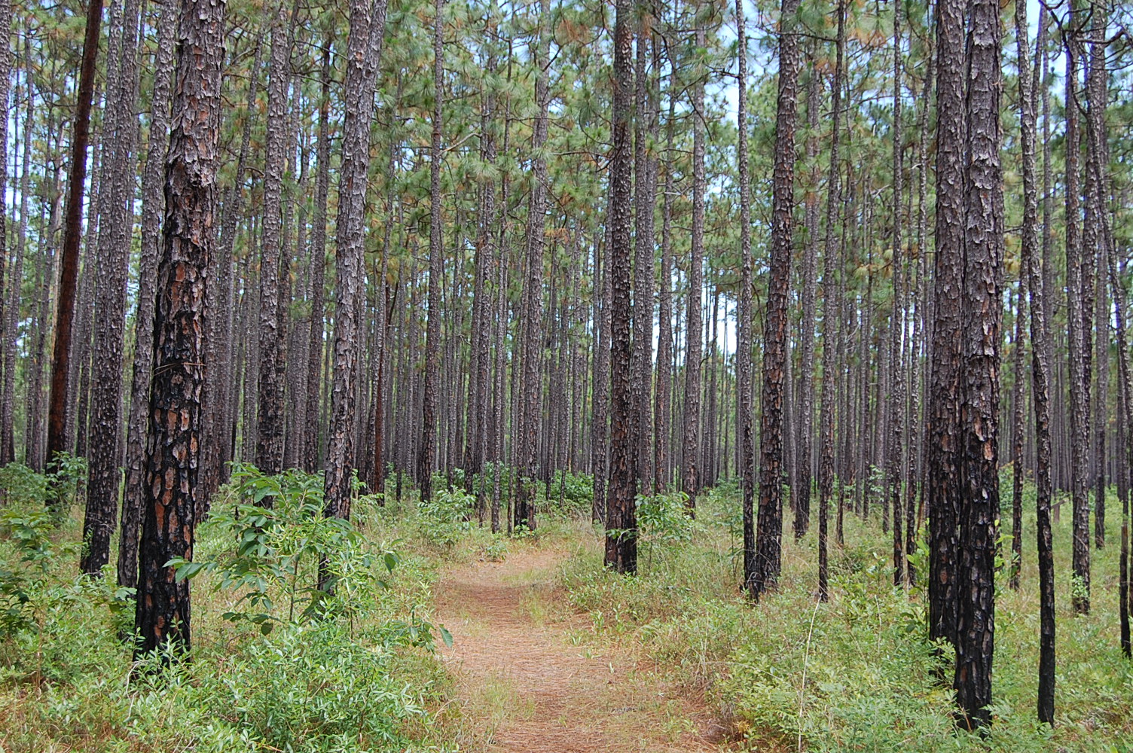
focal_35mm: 48
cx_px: 566
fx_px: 1509
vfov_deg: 28.0
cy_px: 376
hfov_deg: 41.1
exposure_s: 1/160
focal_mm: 32
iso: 200
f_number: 6.3
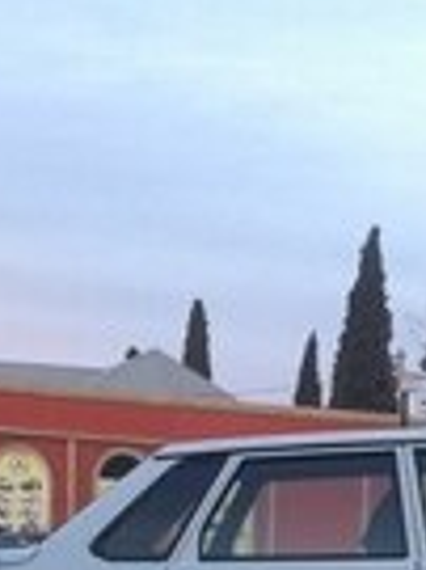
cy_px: 692
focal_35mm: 129
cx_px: 445
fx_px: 2120
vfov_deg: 14.8
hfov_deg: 11.3
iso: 80
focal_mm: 3.85
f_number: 2.8
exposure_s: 1/40
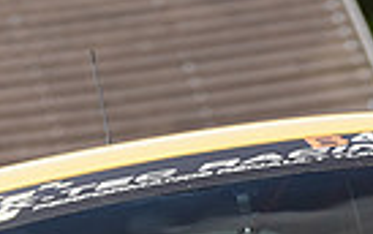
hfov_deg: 1.9
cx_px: 87
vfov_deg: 1.2
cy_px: 483
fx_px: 10992
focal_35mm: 1080
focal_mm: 250
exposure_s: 1/1000
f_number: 5.6
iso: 1600
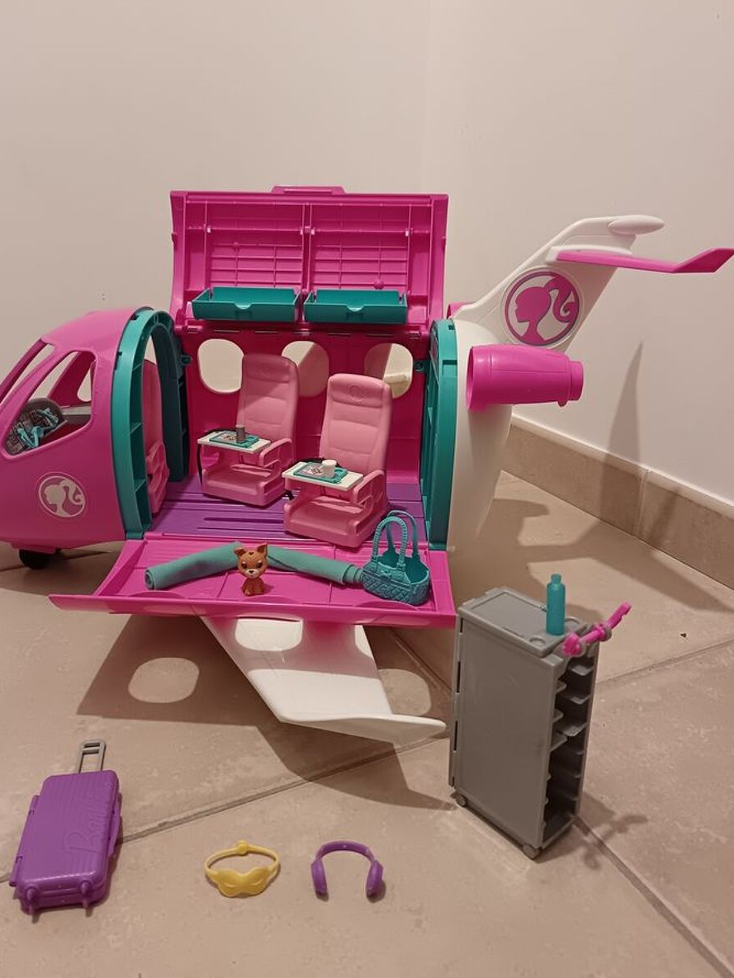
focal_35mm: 27
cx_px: 324
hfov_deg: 51.2
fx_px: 763
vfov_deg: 65.3
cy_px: 461
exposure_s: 1/25
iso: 3525
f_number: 1.75
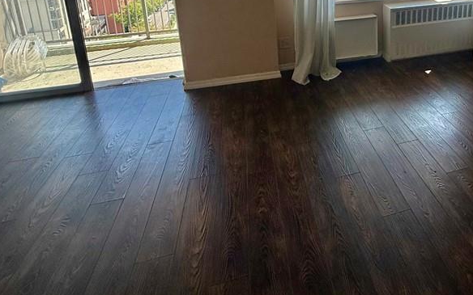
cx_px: 345
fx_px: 335
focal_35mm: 26
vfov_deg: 41.5
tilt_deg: -12.9
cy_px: 2
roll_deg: +0.0
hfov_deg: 66.7
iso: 64
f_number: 2.2
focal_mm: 2.22
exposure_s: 1/631
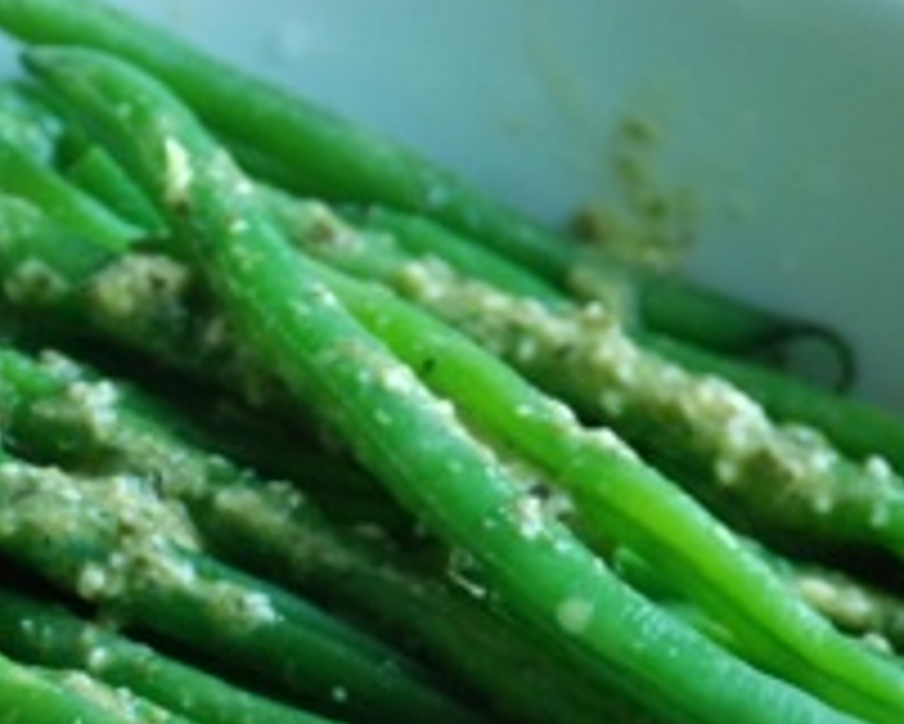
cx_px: 459
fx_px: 7441
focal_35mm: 278
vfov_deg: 5.5
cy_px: 875
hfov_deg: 7.0
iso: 800
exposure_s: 1/6
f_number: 5.6
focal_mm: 66
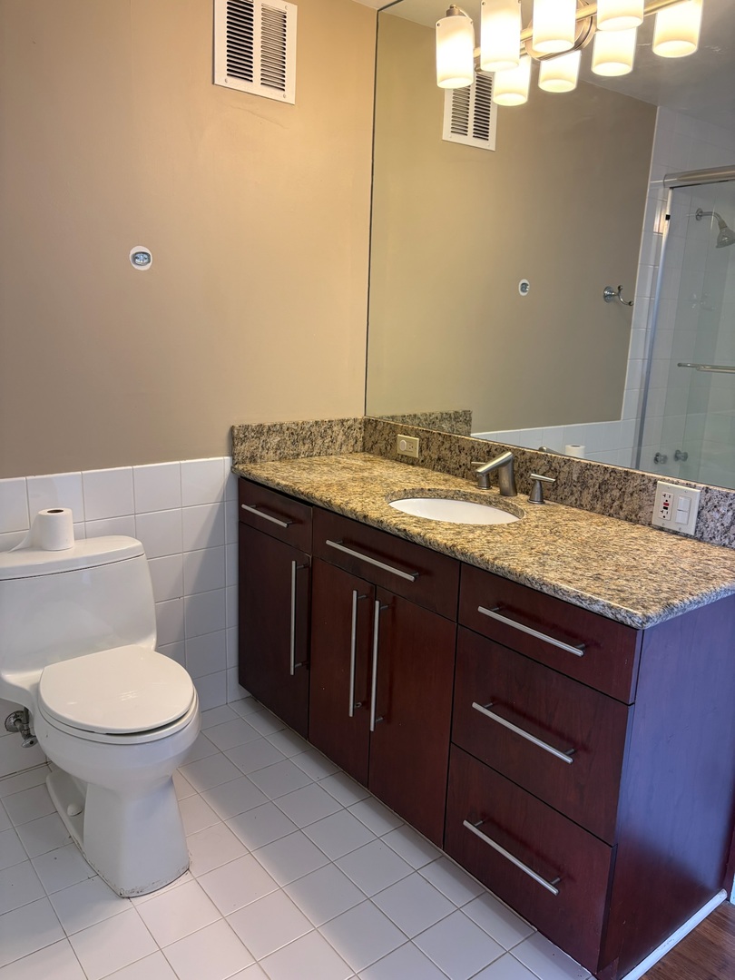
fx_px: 736
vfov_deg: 67.3
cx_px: 368
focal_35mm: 26
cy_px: 490
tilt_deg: -12.9
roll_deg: -2.7
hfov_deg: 53.1
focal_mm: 5.96
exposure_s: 1/120
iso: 125
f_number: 1.6
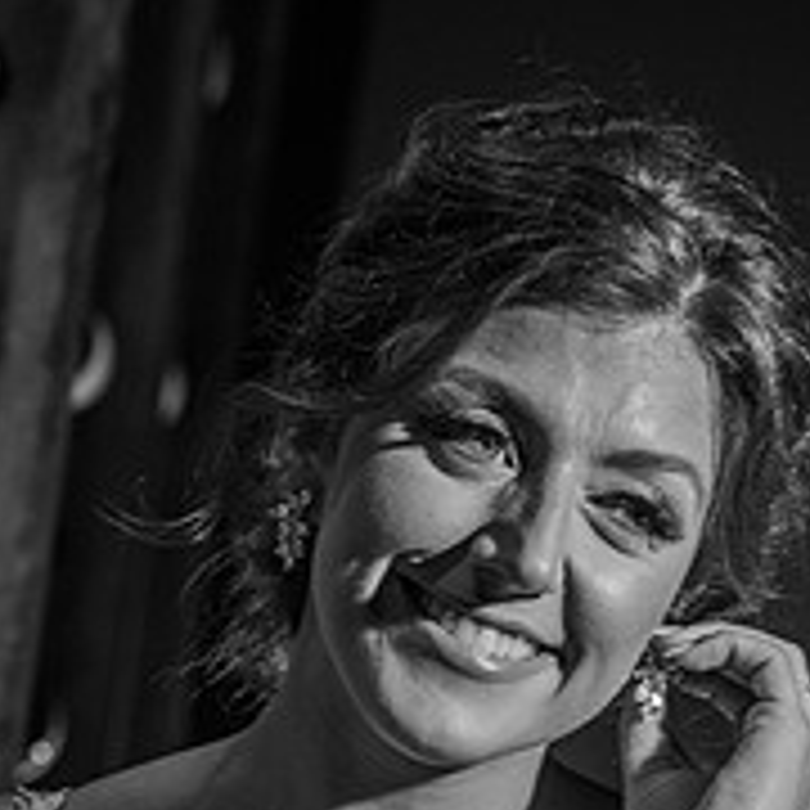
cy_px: 776
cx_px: 81
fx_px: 5427
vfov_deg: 8.5
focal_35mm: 205
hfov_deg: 8.5
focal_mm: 75
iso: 2000
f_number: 4
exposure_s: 1/100
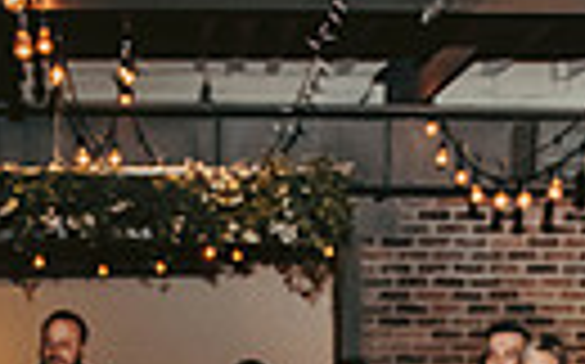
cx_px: 162
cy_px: 847
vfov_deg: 10.5
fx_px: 1736
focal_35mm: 109
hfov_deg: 19.0
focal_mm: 24
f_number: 3.2
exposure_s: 1/200
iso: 2000
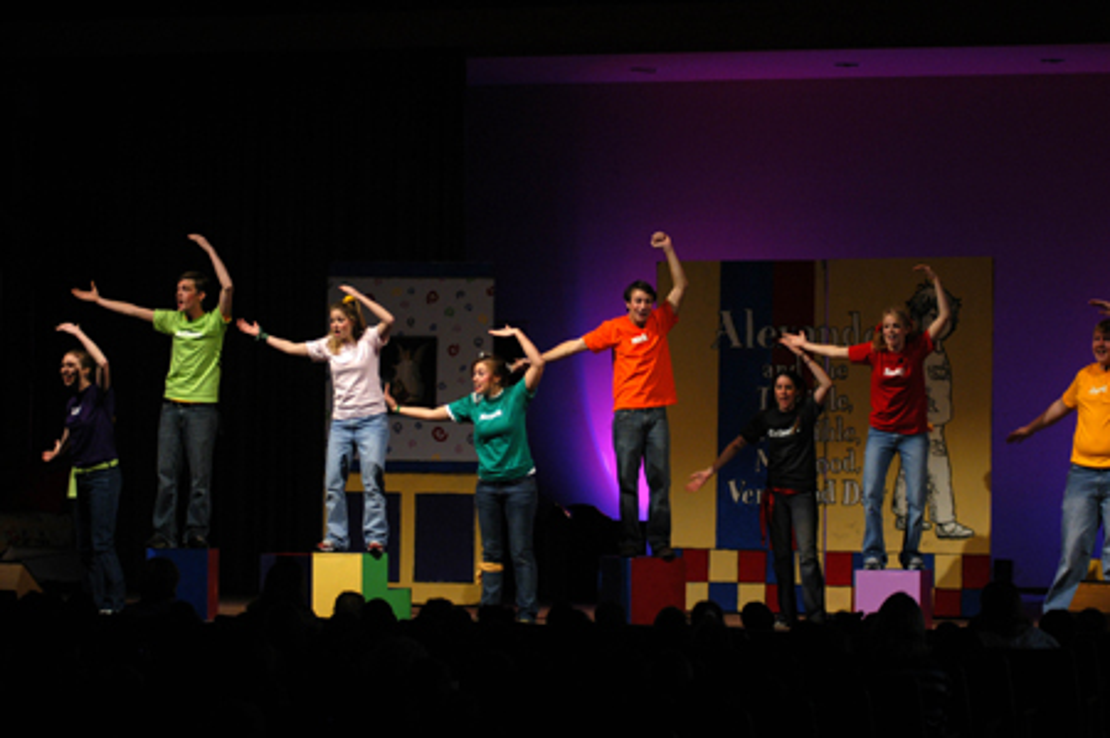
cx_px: 555
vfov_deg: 11.4
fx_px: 3696
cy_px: 369
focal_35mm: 120
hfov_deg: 17.1
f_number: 2.8
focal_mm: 80
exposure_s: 1/100
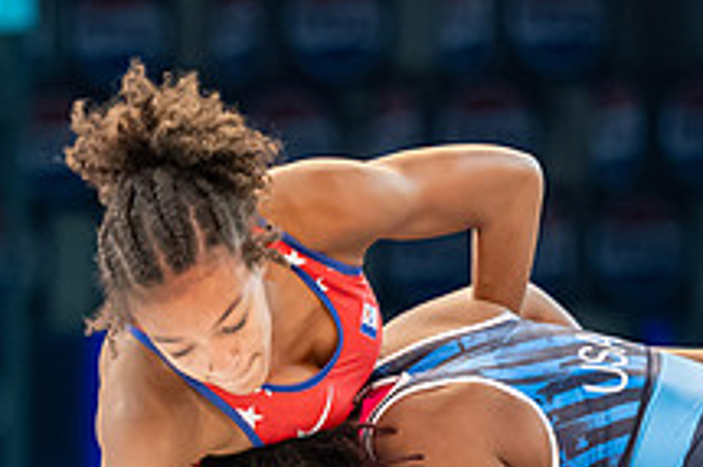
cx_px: 109
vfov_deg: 3.1
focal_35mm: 447
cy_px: 877
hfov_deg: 4.6
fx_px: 8722
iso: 2200
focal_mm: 105
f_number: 2.8
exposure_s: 1/800
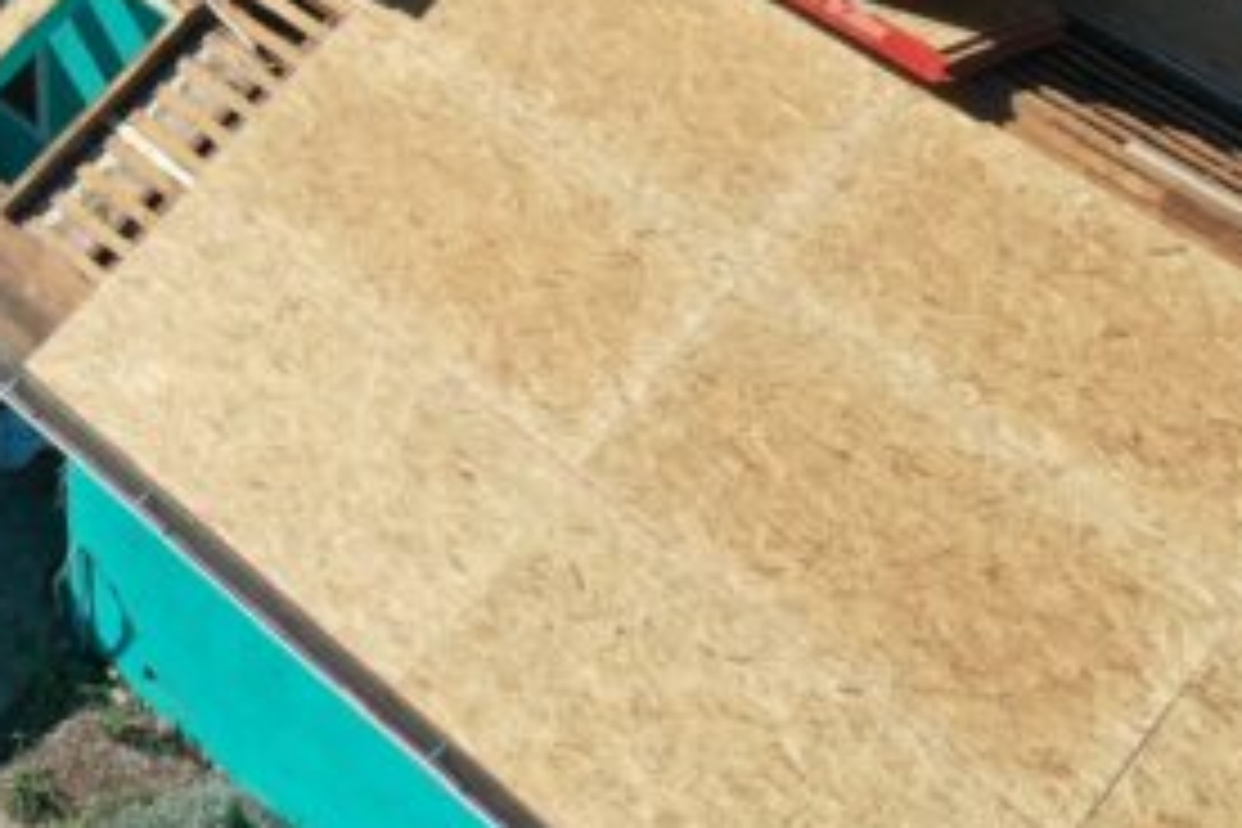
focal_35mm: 78
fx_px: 2691
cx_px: 158
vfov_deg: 16.6
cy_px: -238
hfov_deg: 25.3
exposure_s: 1/500
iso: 100
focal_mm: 10.26
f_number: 6.3
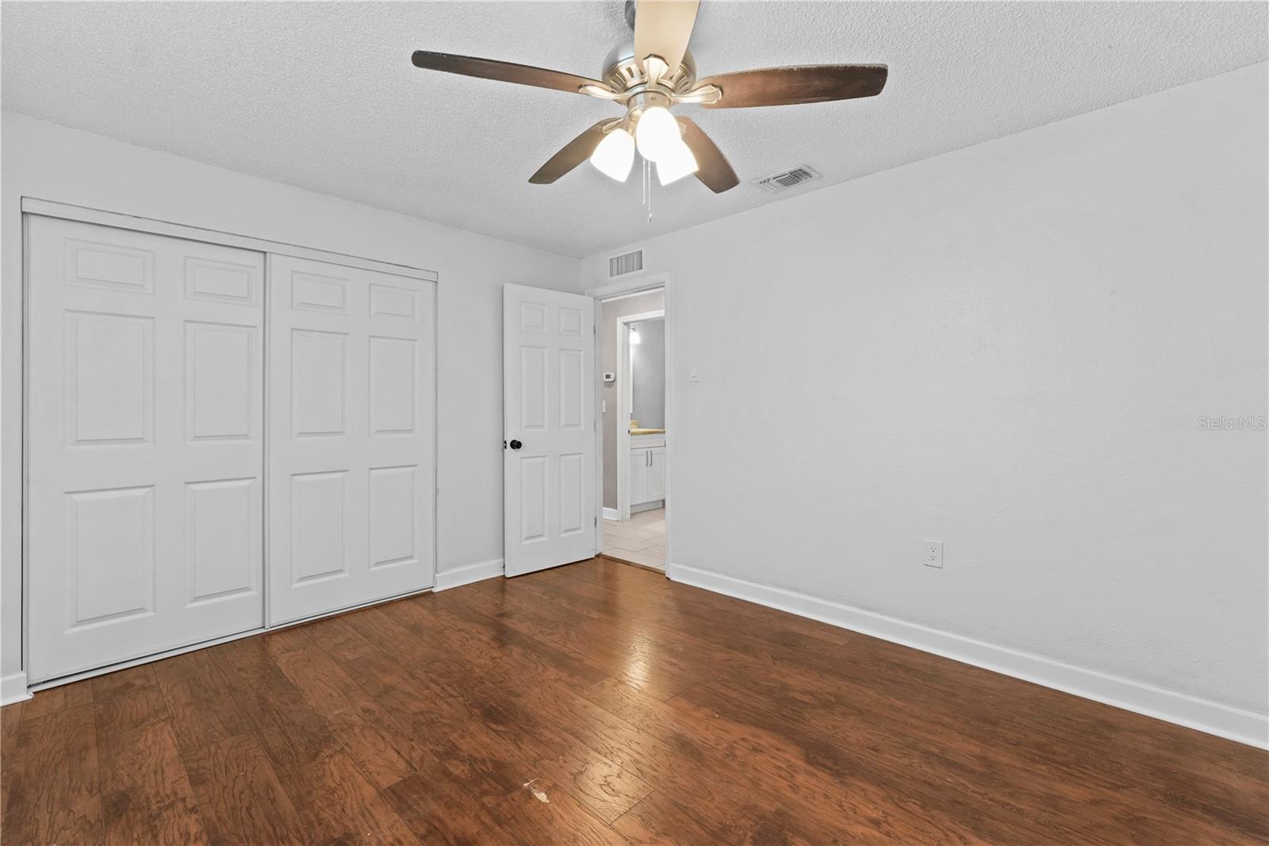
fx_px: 529
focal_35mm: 15
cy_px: 423
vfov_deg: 77.3
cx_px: 634
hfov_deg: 100.4
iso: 500
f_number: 8
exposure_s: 1/3
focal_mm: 10
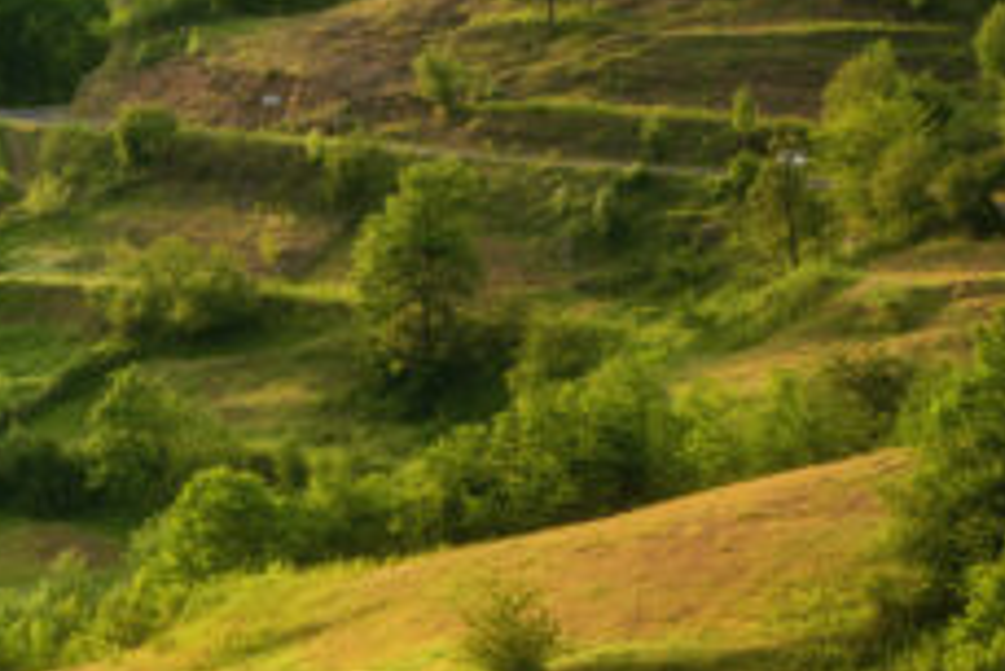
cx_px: -843
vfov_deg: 4.4
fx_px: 8743
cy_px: 53
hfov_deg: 6.4
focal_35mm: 313
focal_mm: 70
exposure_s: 1/80
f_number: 11
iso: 100
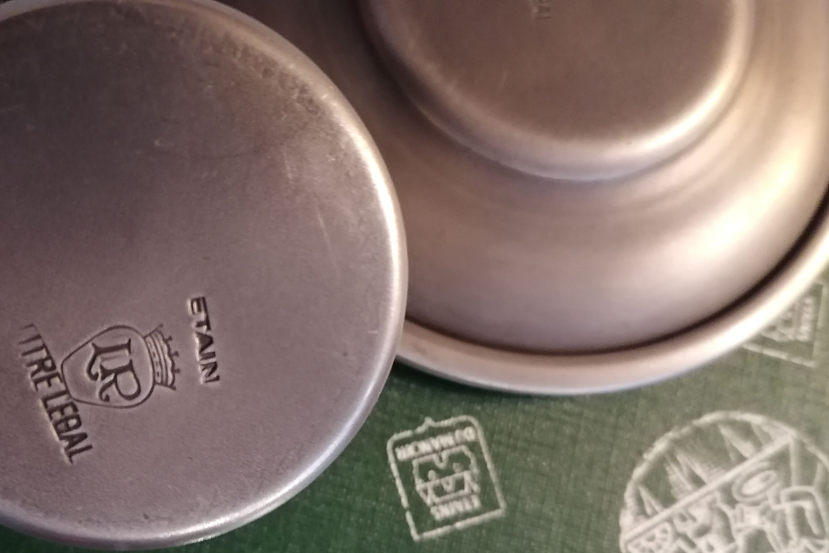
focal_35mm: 36
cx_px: 342
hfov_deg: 52.9
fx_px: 829
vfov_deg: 36.6
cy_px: 357
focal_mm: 4.75
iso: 800
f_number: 1.8
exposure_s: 1/16.7
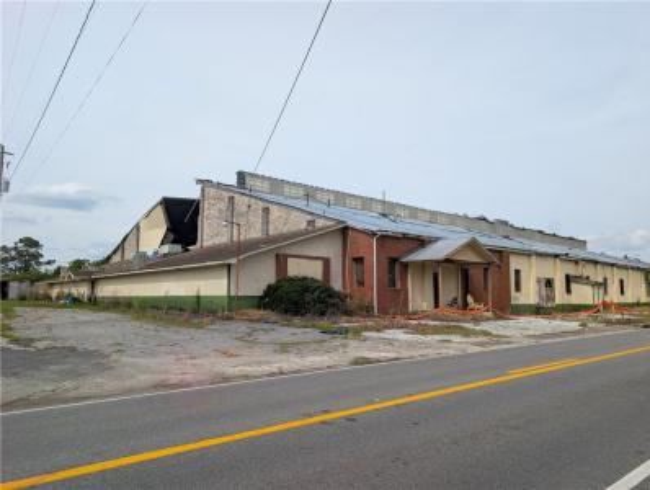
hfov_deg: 71.5
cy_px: 245
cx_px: 325
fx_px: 451
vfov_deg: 57.0
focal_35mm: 24
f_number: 1.68
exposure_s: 1/1323
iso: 28
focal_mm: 6.9
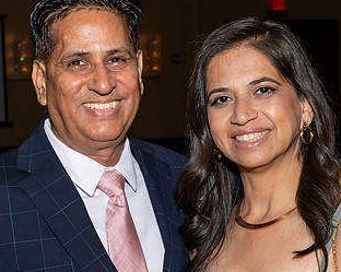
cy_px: 222
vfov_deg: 11.9
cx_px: 186
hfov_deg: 14.9
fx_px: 1301
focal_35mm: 129
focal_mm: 34
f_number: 6.3
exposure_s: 1/250
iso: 400
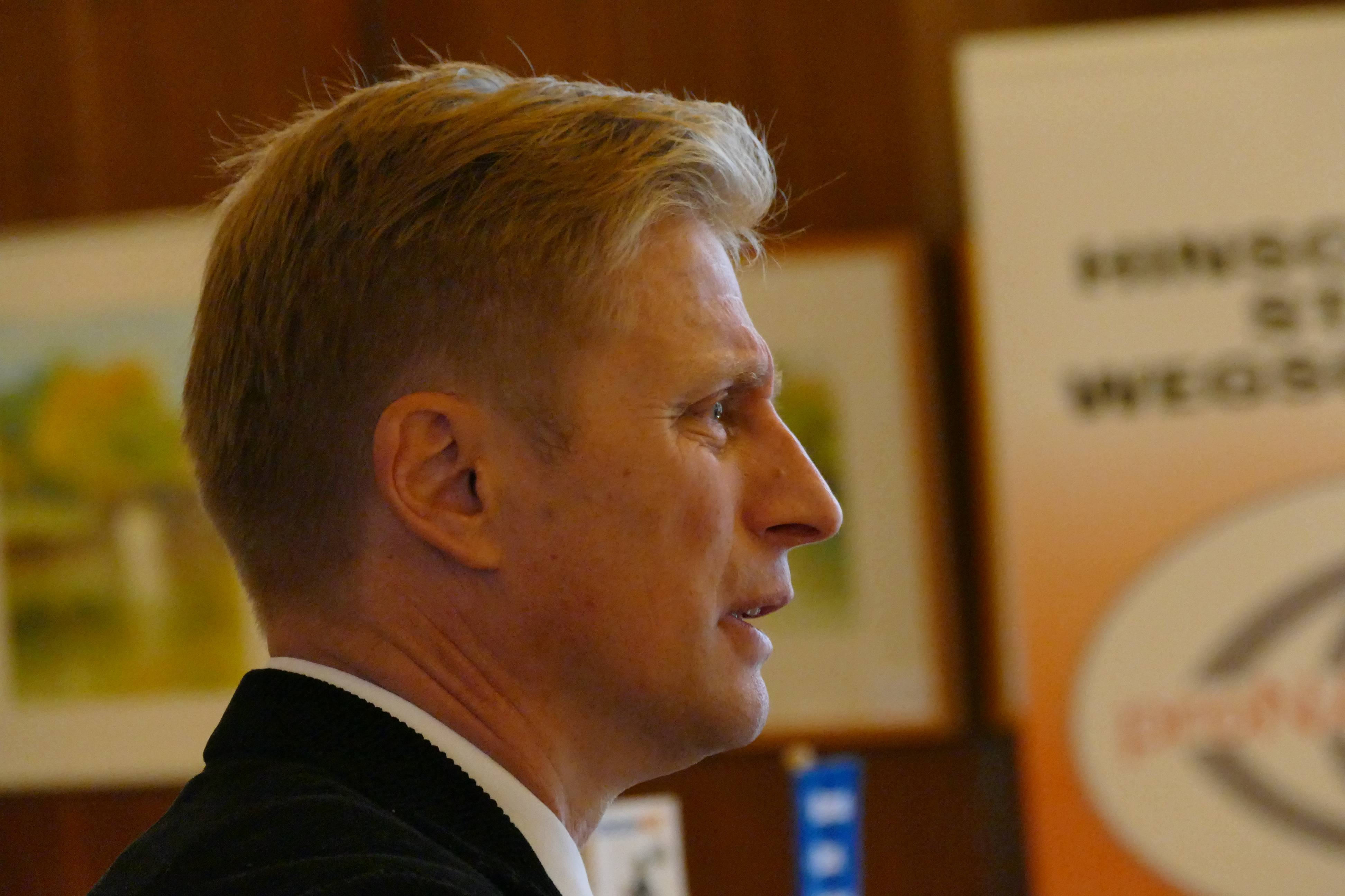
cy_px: 448
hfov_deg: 9.5
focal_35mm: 216
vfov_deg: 6.4
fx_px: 8069
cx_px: 672
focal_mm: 78.73
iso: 3200
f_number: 4
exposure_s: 1/100
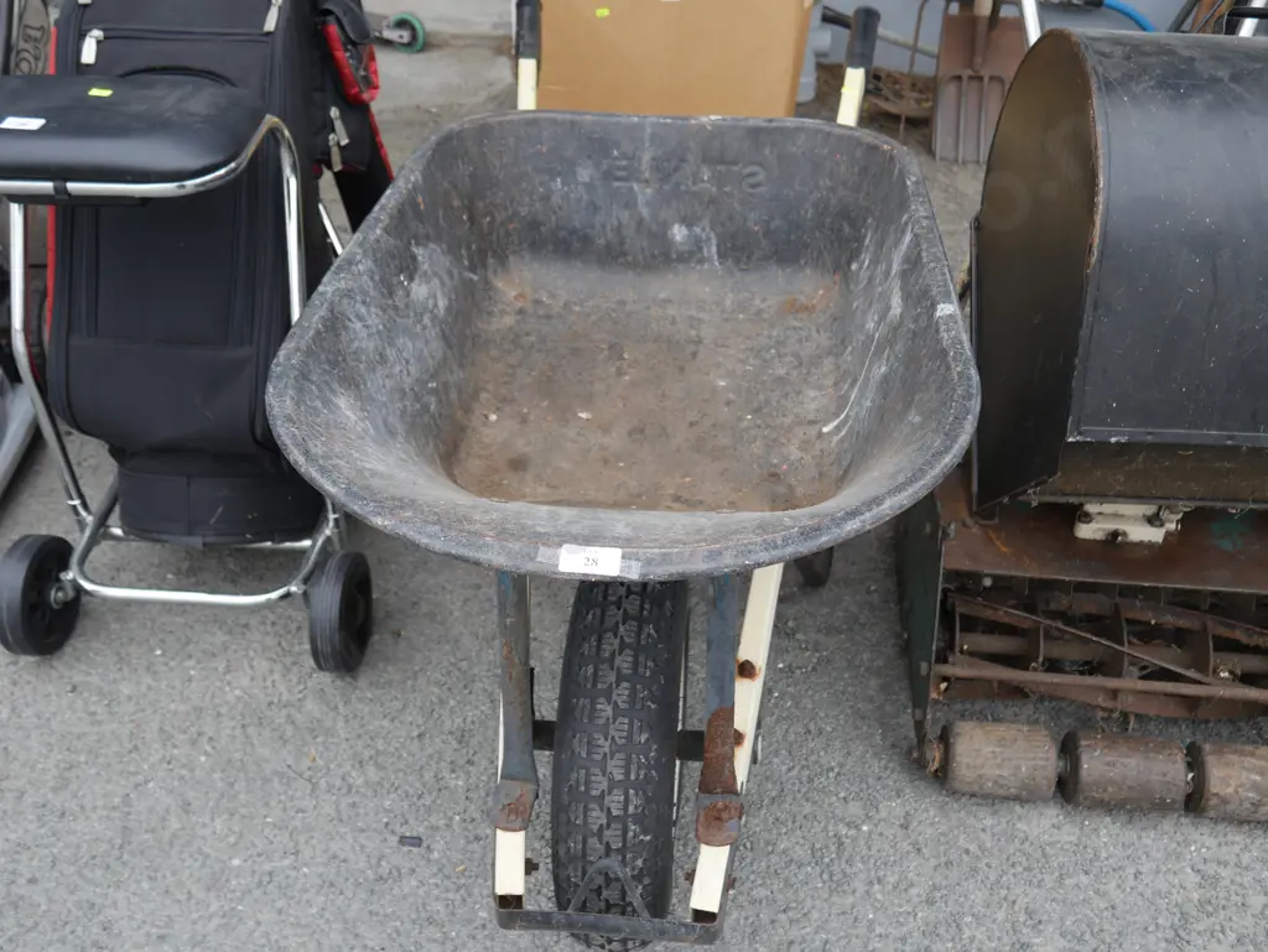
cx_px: 634
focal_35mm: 34
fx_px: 1246
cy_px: 476
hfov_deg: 53.9
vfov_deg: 41.8
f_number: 4
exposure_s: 1/200
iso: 200
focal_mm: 17
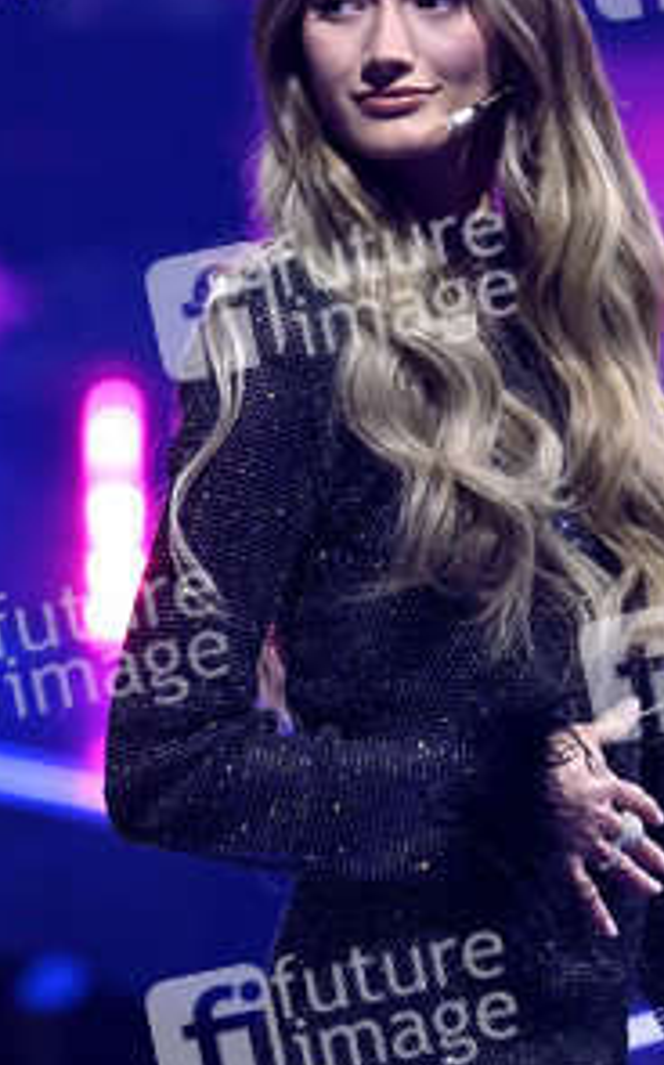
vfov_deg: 3.8
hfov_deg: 2.4
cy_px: 477
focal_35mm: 553
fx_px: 16035
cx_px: 437
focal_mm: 400
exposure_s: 1/640
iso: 5000
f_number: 5.6
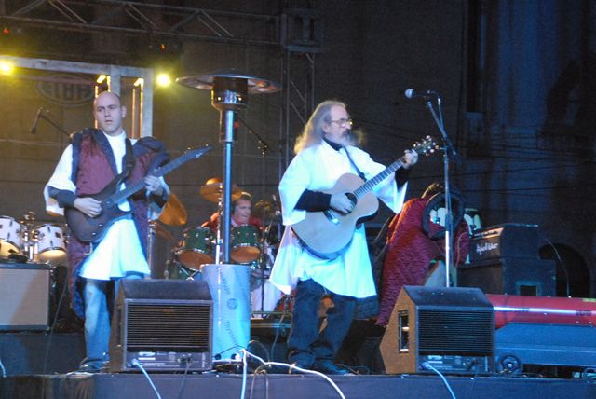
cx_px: 298
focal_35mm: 90
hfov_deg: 22.6
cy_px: 200
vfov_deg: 15.2
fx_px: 1491
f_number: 5
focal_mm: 60
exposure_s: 1/80
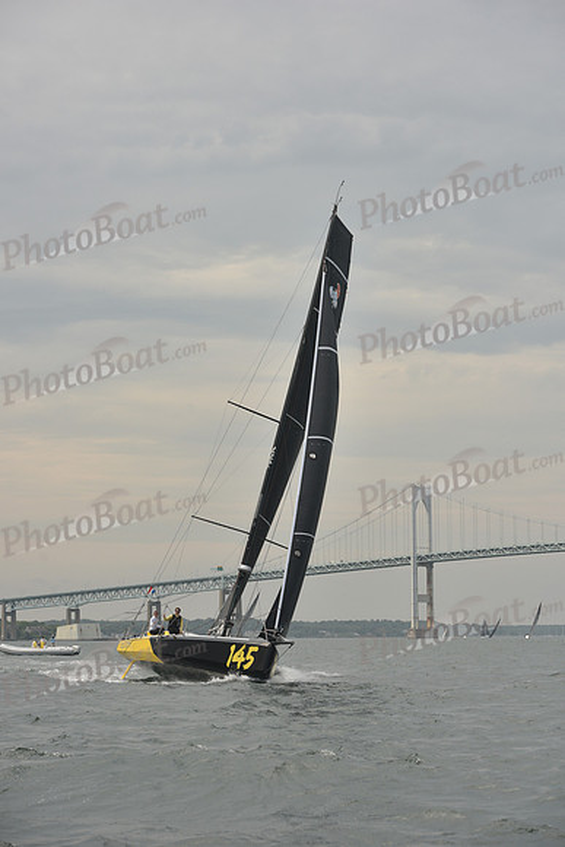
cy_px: 424
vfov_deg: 28.8
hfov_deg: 19.5
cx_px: 282
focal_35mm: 70
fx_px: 1647
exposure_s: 1/500
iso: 250
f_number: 6.3
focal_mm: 70
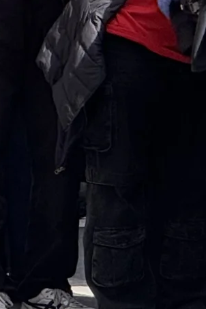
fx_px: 6051
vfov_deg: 2.9
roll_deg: -0.4
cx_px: 276
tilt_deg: -0.5
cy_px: -214
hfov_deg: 1.9
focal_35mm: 705
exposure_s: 1/377
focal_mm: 15.66
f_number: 2.8
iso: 64
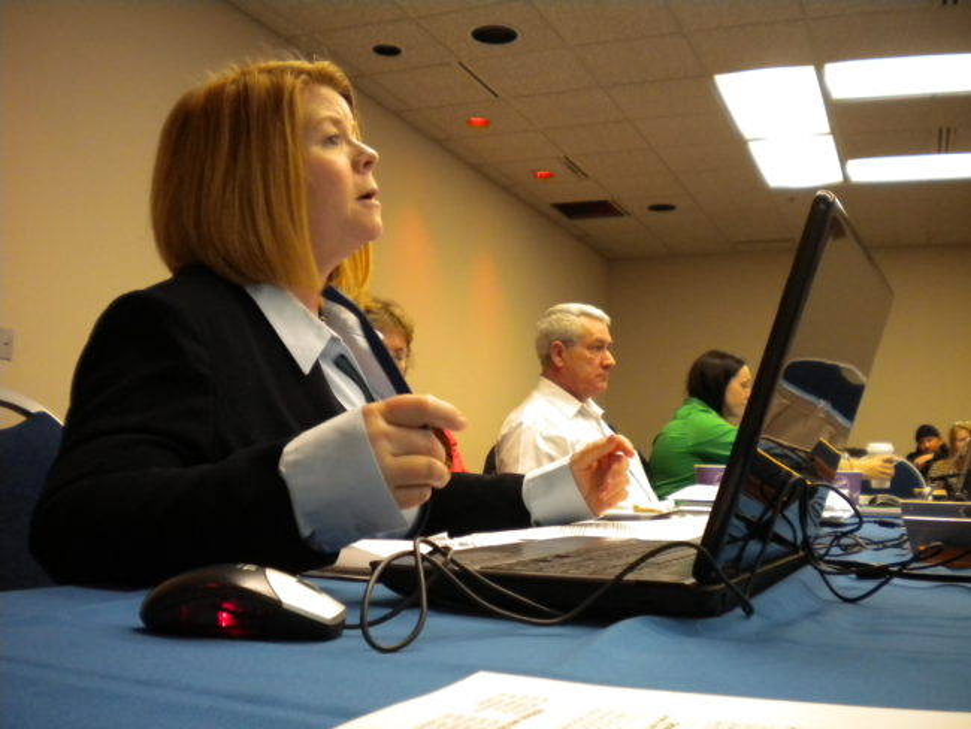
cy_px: 364
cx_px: 486
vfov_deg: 40.7
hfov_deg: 52.6
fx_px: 982
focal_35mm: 35
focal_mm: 6.3
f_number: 3.1
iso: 400
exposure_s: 1/29.2
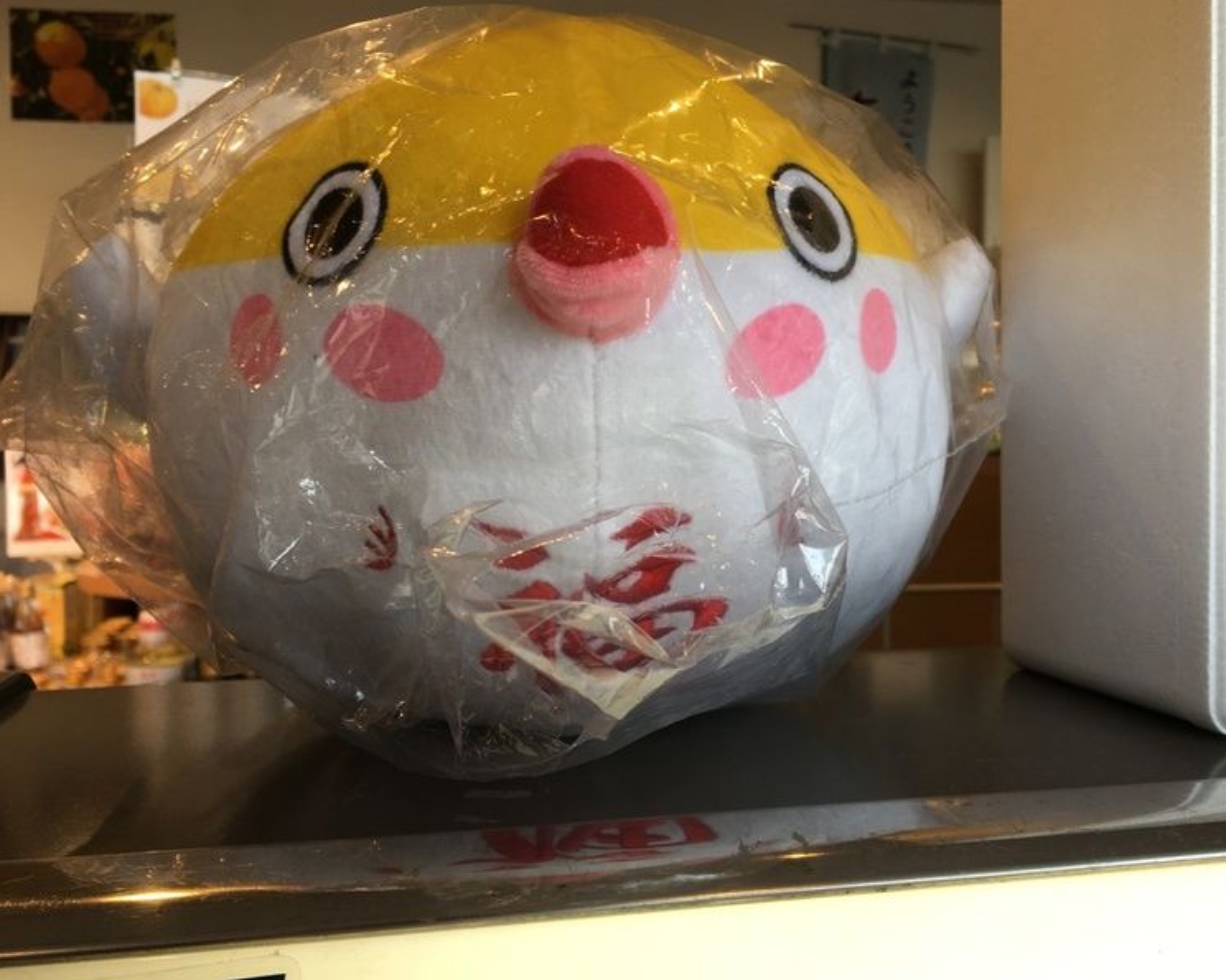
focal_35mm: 31
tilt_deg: -3.3
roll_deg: +0.6
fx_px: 1125
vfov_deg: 47.1
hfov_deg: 57.1
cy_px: 483
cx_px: 670
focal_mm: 4.15
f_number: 2.2
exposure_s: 1/60
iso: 25
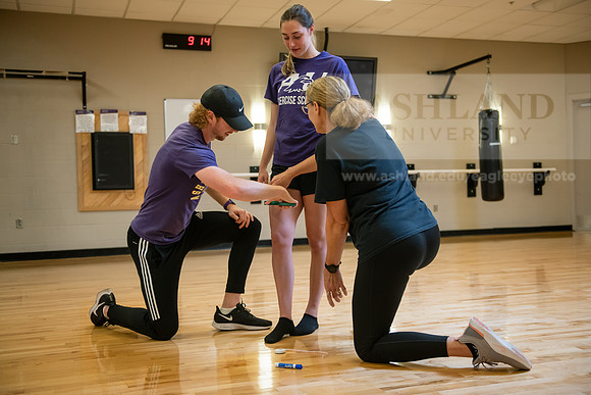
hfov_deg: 48.4
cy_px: 198
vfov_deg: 33.4
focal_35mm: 40
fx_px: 657
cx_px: 296
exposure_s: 1/160
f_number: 3.2
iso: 640
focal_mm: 40
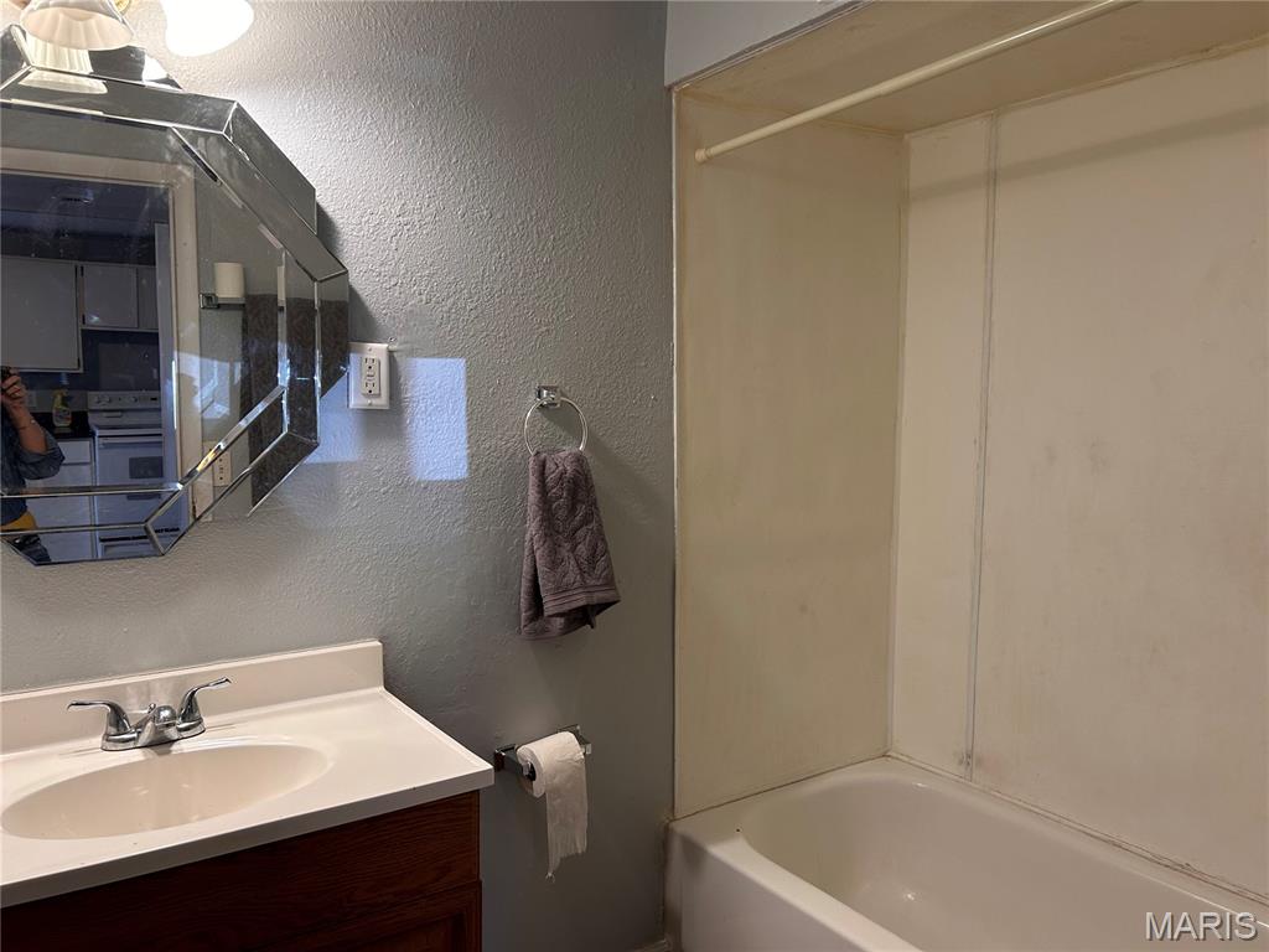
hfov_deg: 67.3
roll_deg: +0.0
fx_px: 953
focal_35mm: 26
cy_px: 476
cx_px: 634
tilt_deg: -5.1
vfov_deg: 53.1
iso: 80
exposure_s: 1/60
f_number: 1.5
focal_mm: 5.7
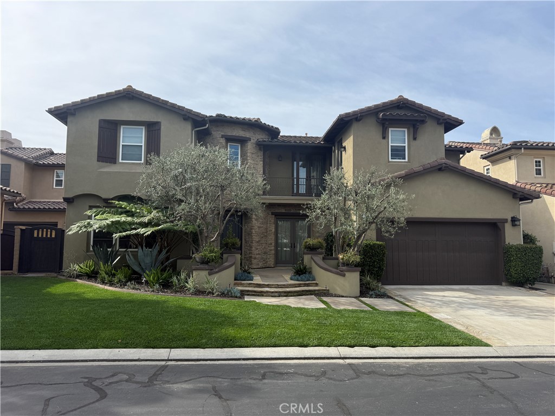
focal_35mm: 24
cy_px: 208
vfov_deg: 56.8
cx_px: 278
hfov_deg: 71.6
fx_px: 385
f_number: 1.78
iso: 80
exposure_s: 1/4405
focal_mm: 6.76
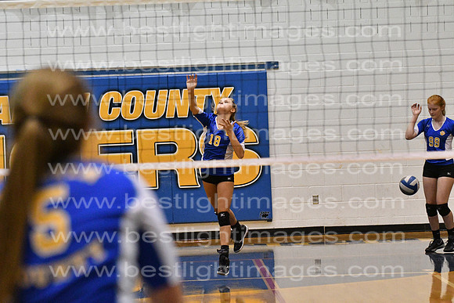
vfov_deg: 6.5
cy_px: 152
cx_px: 227
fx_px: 2649
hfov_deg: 9.8
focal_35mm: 210
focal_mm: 140
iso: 8000
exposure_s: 1/500
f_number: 4
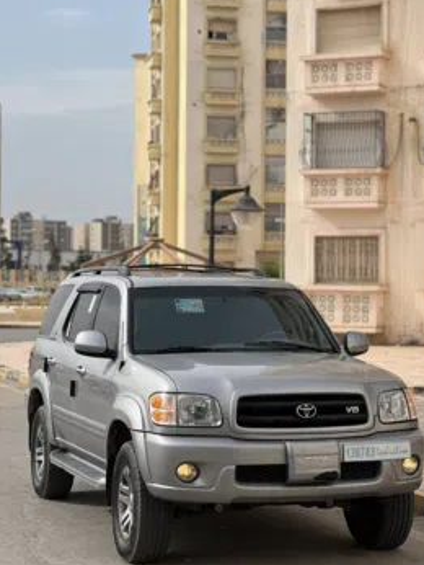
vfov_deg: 22.0
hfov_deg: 16.6
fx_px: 1452
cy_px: 296
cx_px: 243
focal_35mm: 89
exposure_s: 1/713
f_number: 2.8
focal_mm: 9
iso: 32
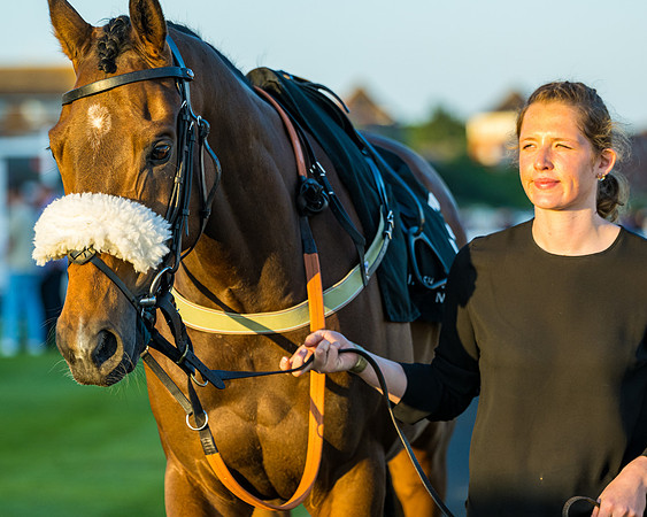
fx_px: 3799
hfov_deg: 9.7
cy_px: 227
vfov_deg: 7.8
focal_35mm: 198
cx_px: 329
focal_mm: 145
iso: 400
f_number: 4
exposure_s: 1/640
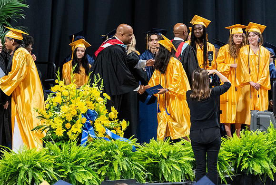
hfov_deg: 5.1
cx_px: 166
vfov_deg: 3.4
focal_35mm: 404
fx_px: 3103
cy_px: 96
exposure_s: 1/200
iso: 2000
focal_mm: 200
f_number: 4
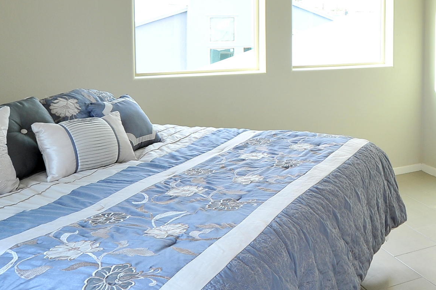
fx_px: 557
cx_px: 449
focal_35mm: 46
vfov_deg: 28.1
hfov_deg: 37.6
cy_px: 27
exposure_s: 1/40
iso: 640
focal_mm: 18
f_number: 9
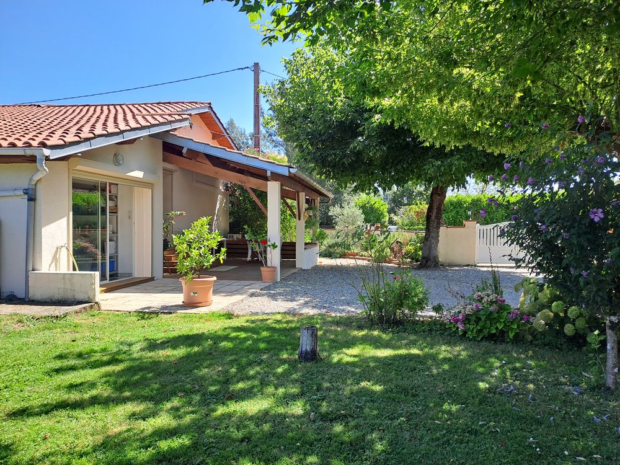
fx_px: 448
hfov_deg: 69.4
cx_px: 310
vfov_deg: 54.9
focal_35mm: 25
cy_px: 232
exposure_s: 1/502
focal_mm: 4.65
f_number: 1.8
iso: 32
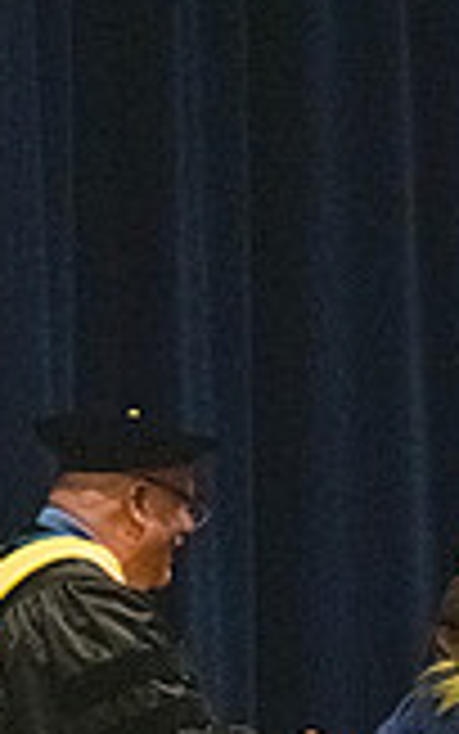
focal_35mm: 527
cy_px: 950
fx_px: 10538
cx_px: 254
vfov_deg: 4.0
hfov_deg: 2.5
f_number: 3.2
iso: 10000
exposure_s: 1/400
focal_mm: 125
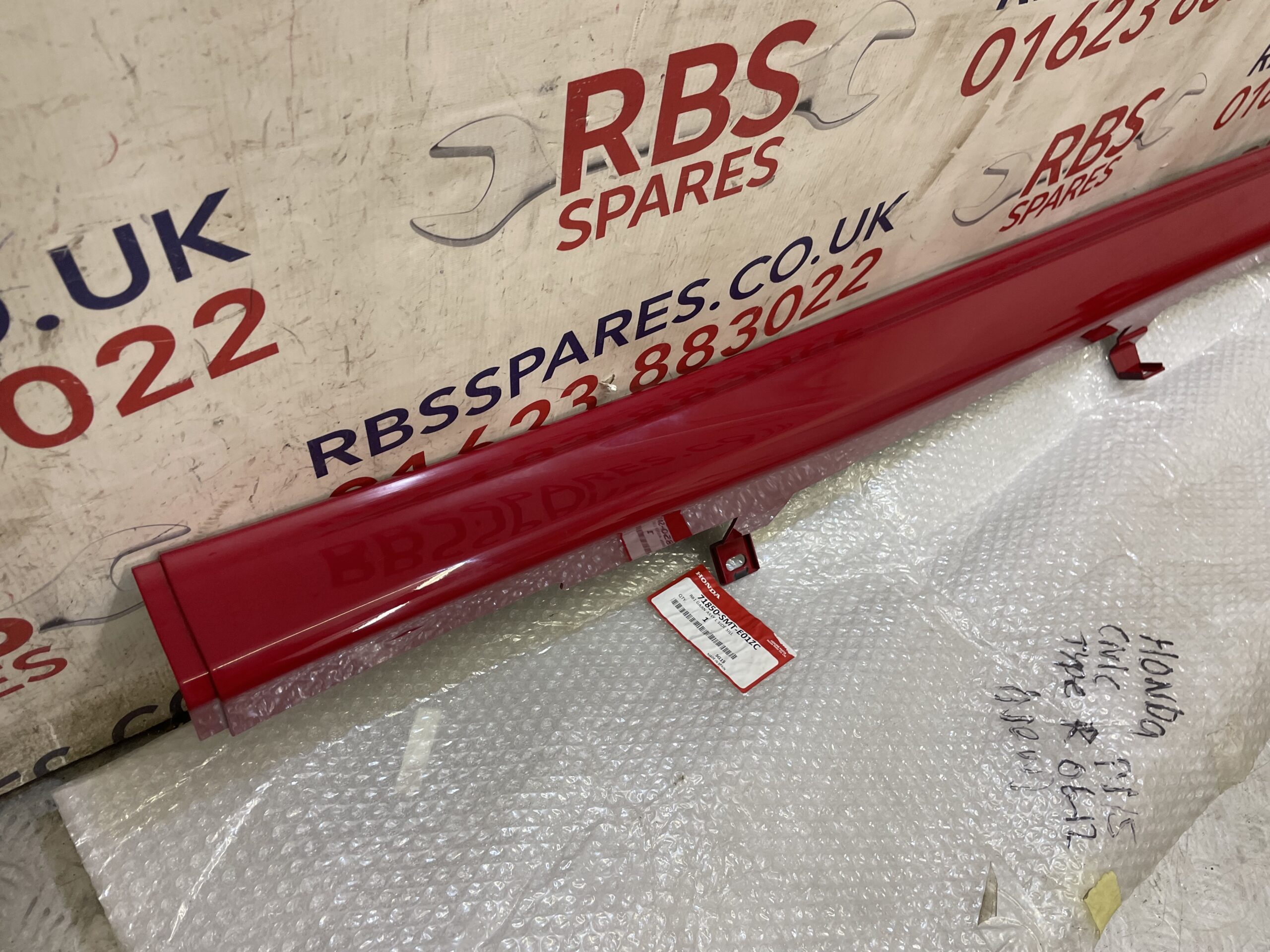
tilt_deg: -52.4
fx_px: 954
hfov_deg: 67.3
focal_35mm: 26
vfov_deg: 53.1
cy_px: 476
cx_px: 635
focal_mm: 4.2
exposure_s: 1/100
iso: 125
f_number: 1.6
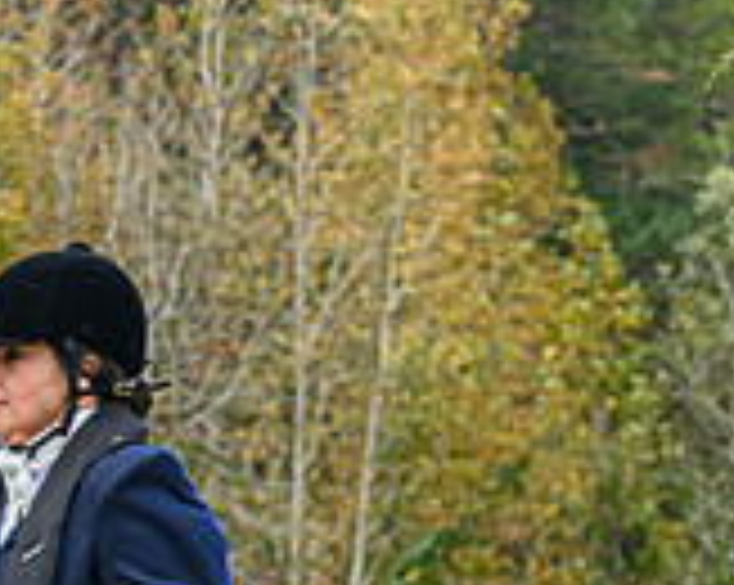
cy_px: 973
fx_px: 9200
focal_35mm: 424
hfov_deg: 4.6
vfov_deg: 3.6
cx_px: -202
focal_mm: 80
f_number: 3.5
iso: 1000
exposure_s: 1/800
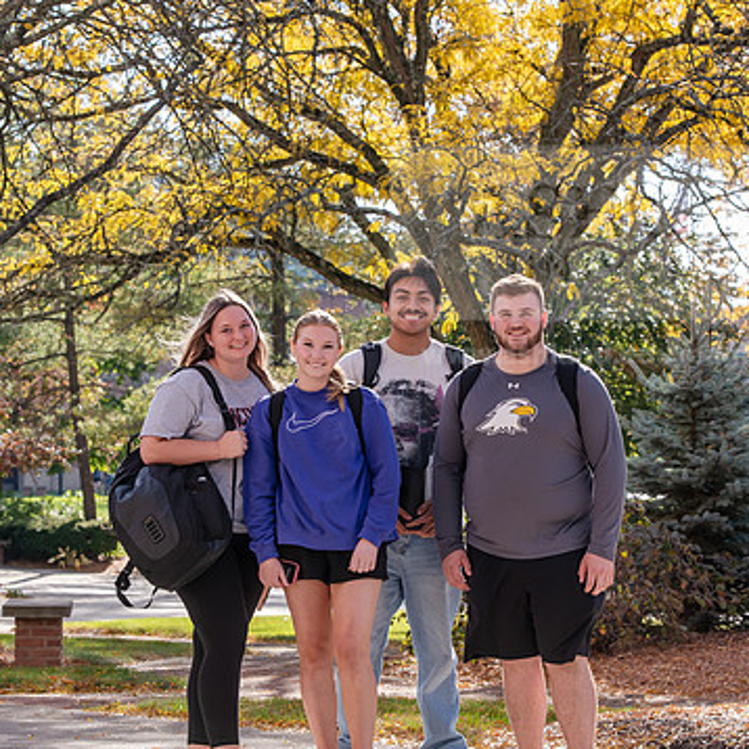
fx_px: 2864
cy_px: 399
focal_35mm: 117
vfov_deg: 14.9
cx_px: 326
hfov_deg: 14.9
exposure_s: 1/200
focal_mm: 85
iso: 250
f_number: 8
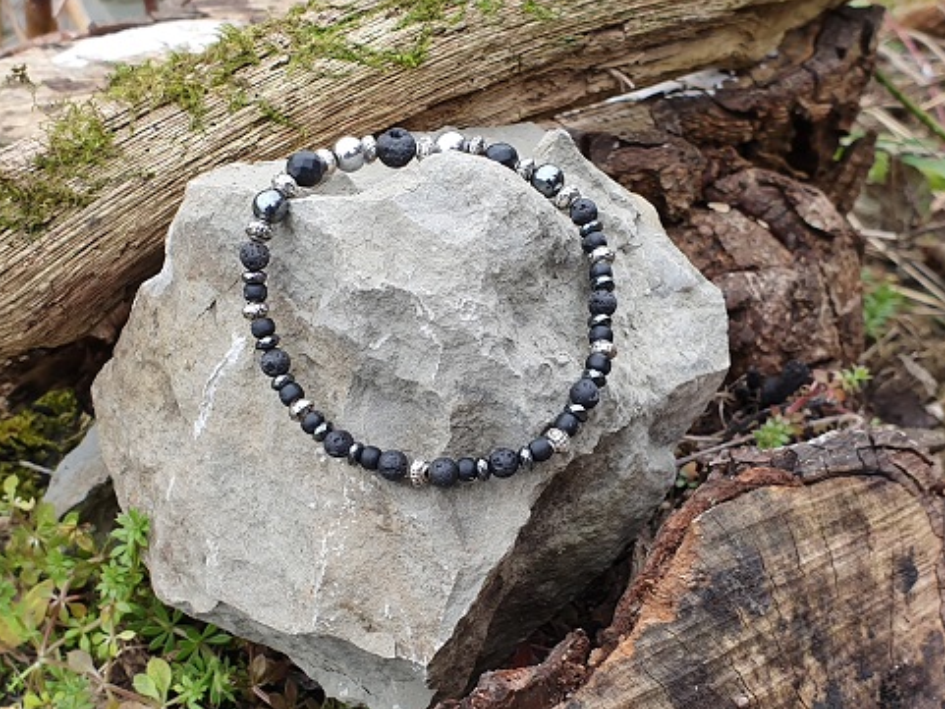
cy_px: 349
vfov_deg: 51.4
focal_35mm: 27
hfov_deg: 65.3
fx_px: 737
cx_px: 460
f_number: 2.4
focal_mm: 4.32
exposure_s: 1/207
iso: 50
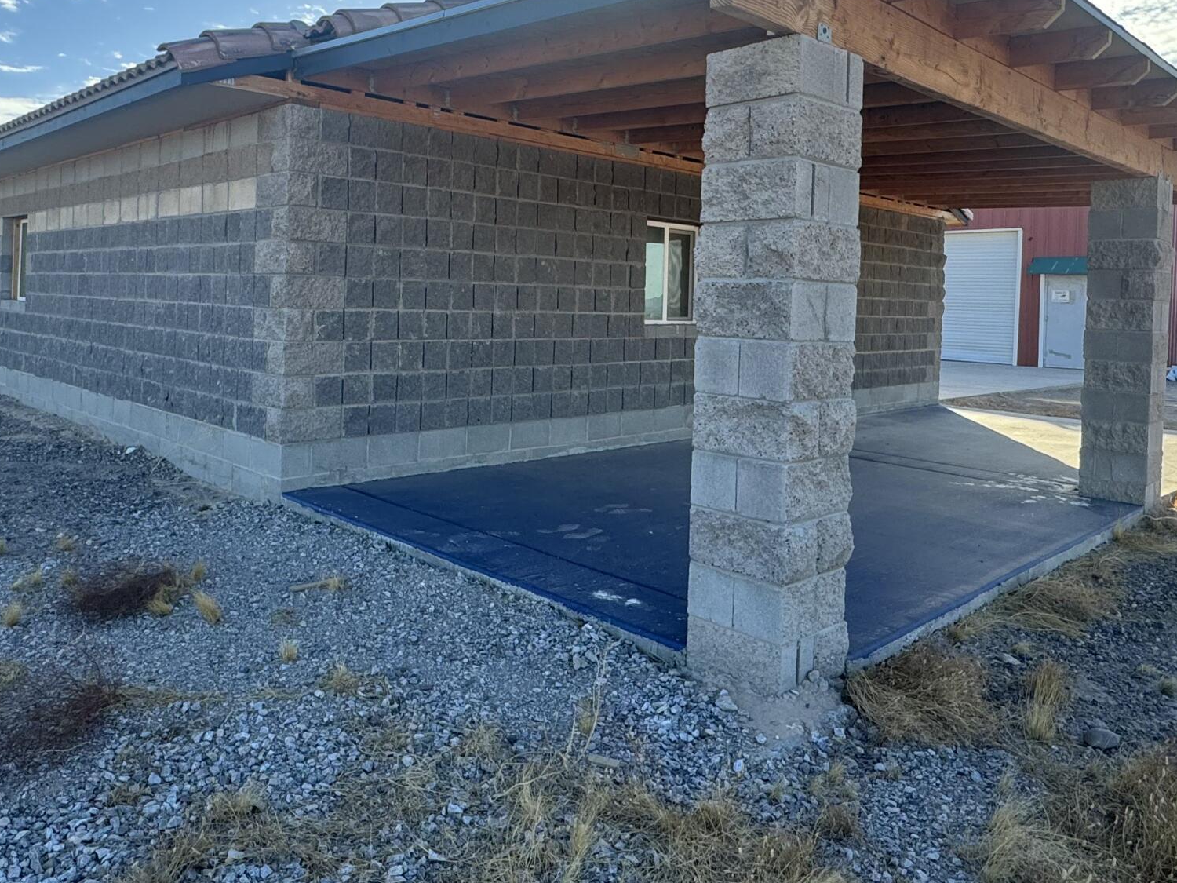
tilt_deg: -1.1
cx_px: 550
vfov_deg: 49.1
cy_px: 309
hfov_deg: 63.4
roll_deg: -0.8
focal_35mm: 28
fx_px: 952
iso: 40
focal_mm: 2.22
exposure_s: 1/470
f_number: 2.2
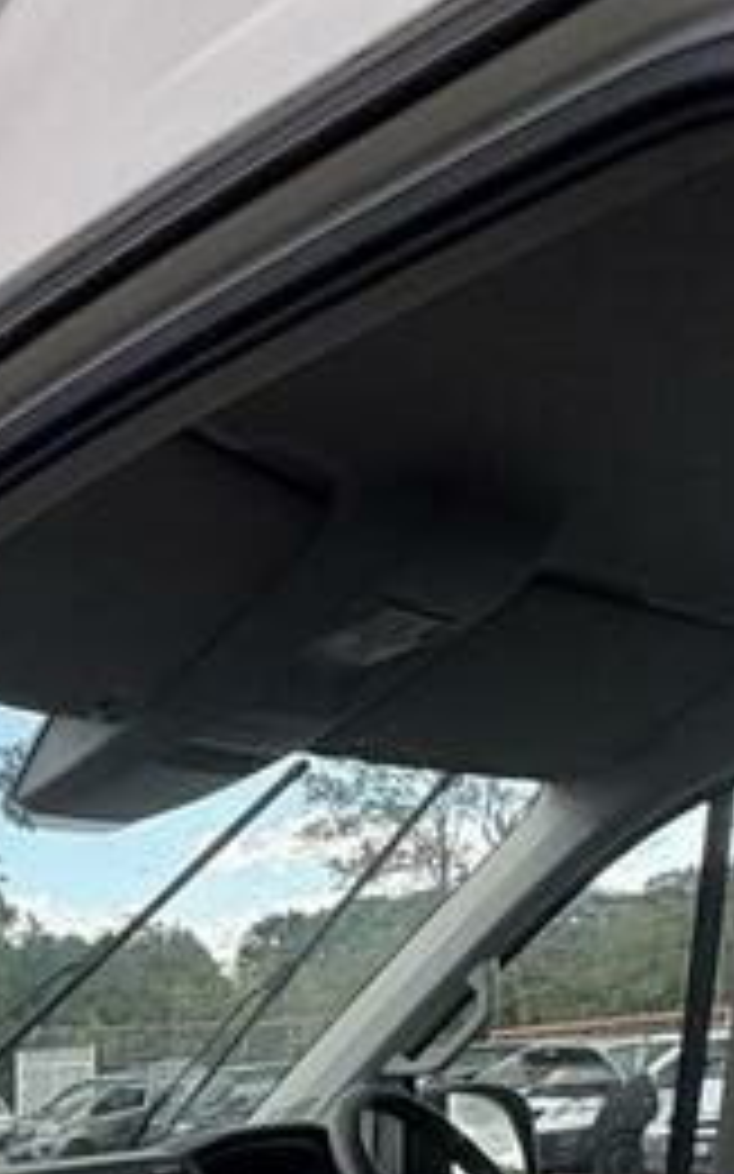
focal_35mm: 51
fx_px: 1633
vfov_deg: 33.0
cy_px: 1385
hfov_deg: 20.0
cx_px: -504
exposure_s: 1/207
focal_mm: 2.22
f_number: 2.2
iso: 40
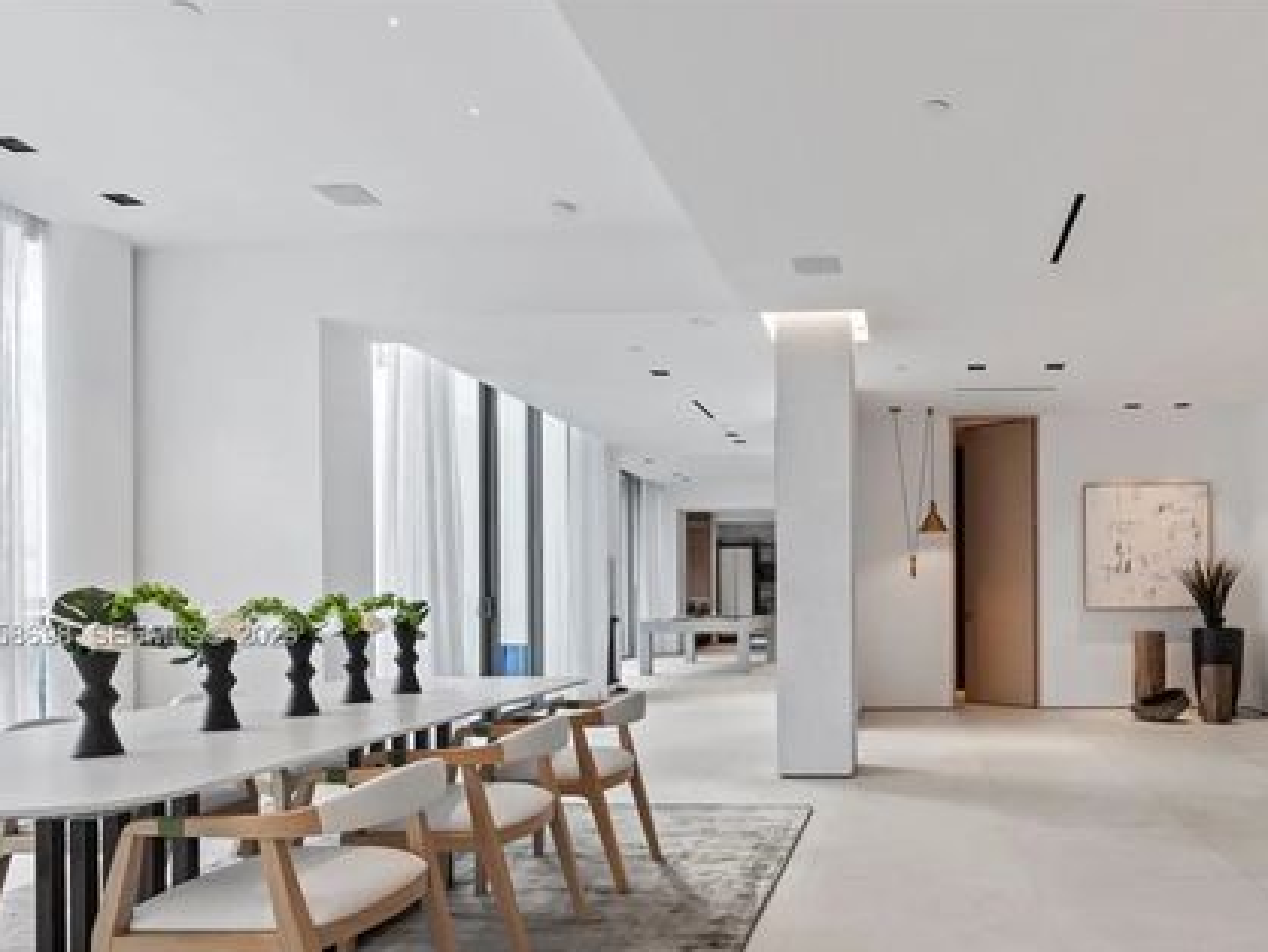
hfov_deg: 66.5
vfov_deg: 53.8
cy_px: 637
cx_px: 892
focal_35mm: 25
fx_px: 916
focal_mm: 17
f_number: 6.3
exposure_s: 1/60
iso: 1000
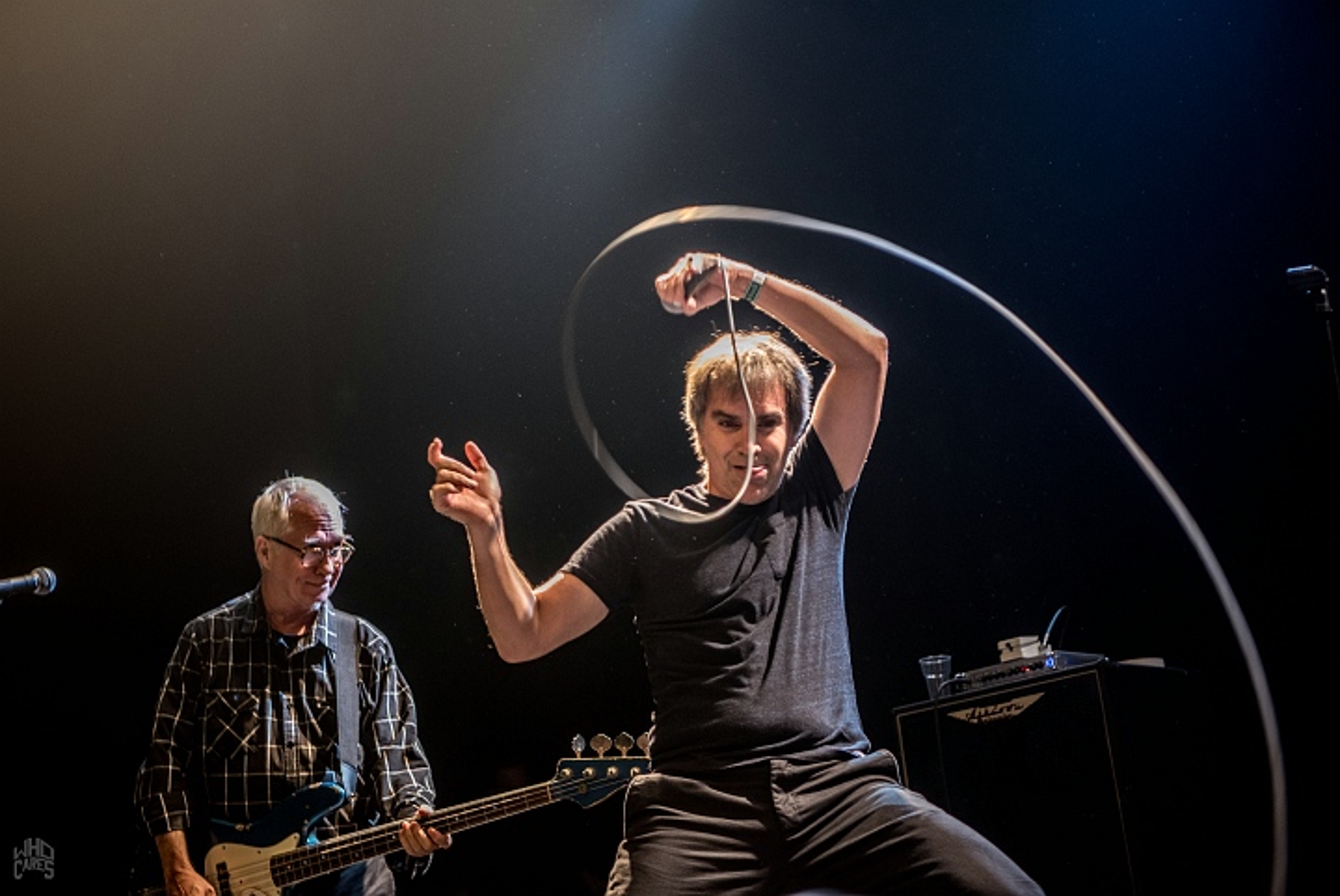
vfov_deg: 21.9
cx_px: 670
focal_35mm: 62
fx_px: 2309
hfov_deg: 32.4
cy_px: 448
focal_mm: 62
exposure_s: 1/80
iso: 1250
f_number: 2.8
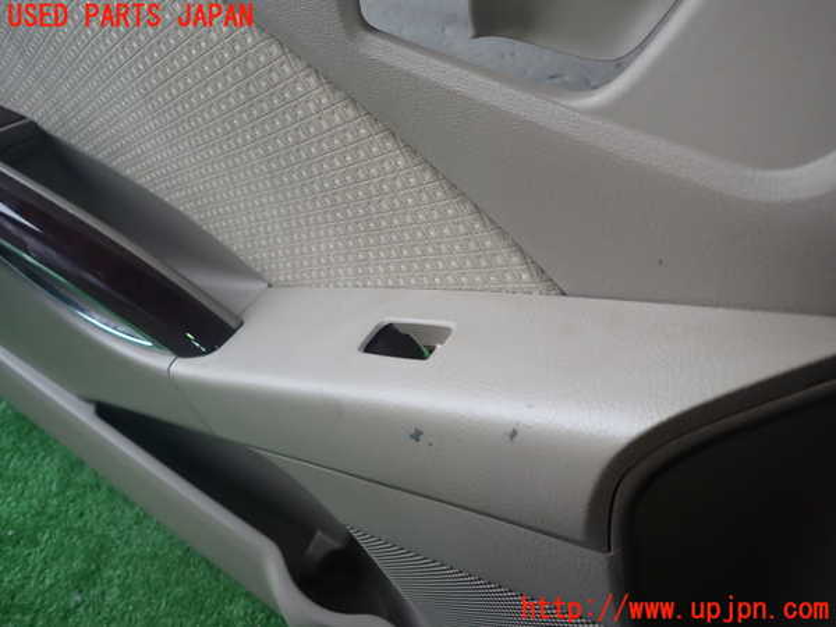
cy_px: 314
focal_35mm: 25
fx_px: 604
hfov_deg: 69.4
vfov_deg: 54.9
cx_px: 418
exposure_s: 1/60
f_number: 2
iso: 100
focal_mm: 4.5
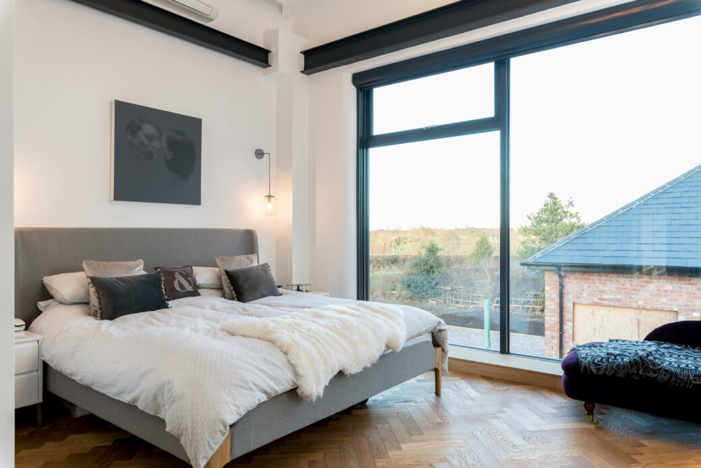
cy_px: 234
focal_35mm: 24
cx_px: 350
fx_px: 467
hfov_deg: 73.7
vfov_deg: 53.2
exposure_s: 1/4
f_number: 9
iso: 100
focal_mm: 24
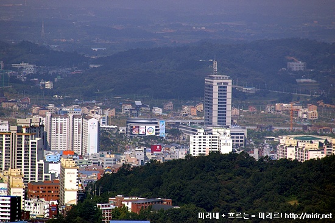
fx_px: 4185
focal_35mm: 450
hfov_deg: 4.6
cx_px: 168
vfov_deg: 3.1
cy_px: 112
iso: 200
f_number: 10
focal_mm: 300
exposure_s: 1/640
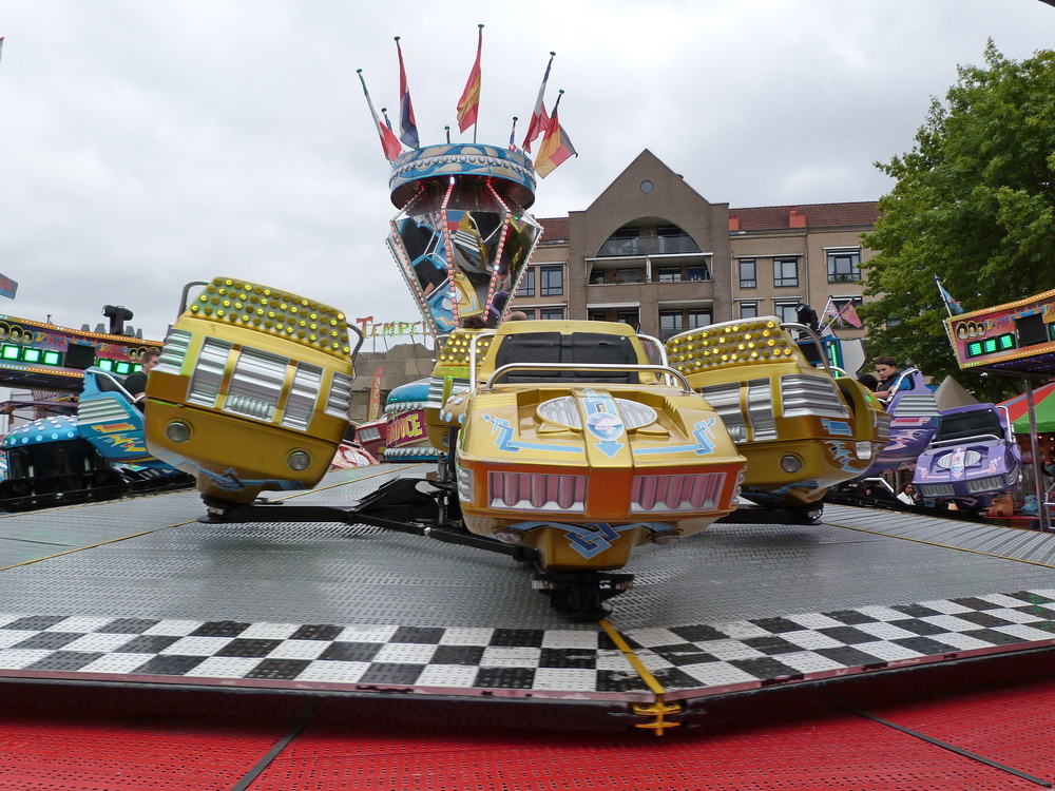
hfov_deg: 65.3
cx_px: 528
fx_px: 823
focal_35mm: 27
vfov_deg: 51.4
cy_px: 396
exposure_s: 1/800
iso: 100
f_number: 3.6
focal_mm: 4.7
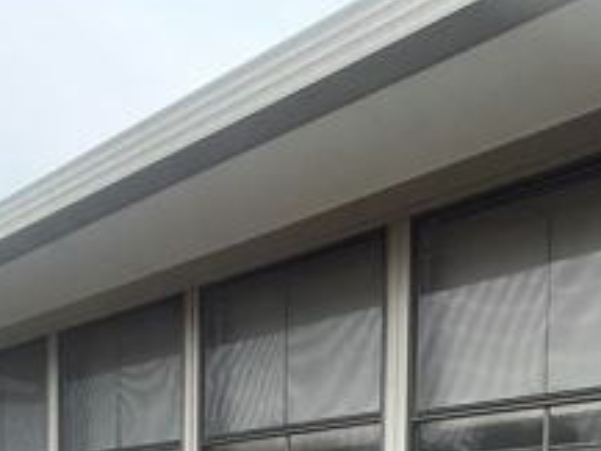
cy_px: 667
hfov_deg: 31.2
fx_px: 747
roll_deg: -2.1
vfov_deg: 25.7
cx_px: 824
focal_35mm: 43
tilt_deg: +0.4
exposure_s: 1/853
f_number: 2.2
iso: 50
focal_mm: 2.22
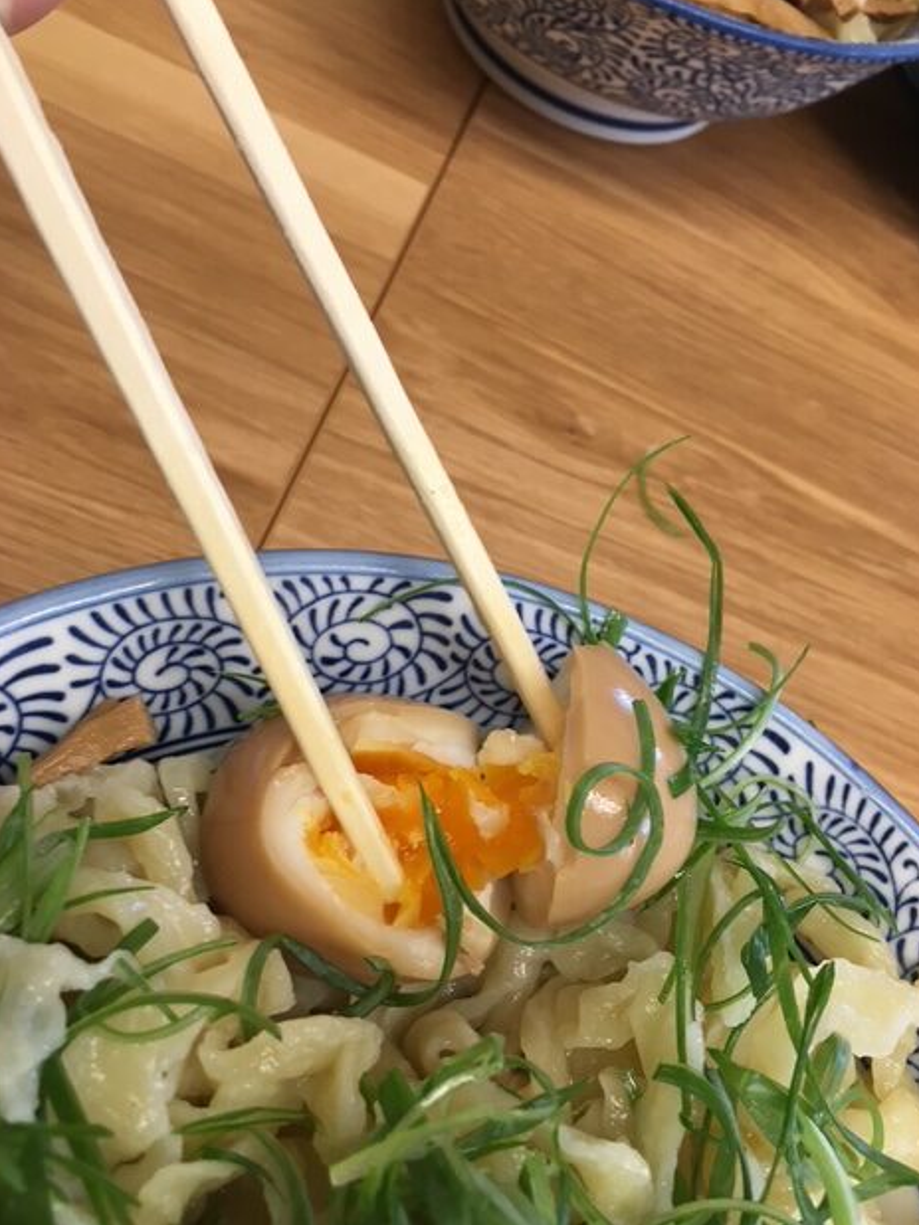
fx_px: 1062
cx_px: 456
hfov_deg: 46.8
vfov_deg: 60.0
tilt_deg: -59.3
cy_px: 625
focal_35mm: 30
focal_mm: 4.15
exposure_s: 1/30
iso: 50
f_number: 2.2
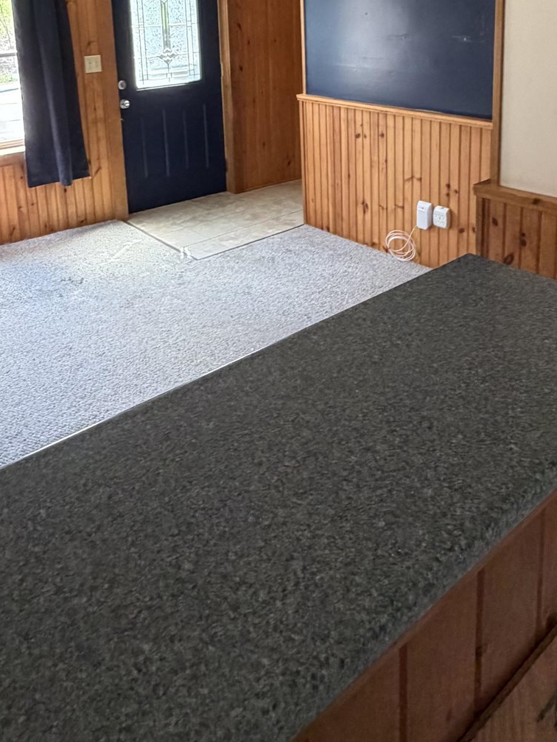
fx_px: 687
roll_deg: +2.4
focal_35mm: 32
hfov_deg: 44.2
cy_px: 143
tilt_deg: -13.1
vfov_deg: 52.9
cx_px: 290
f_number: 2.2
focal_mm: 2.22
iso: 320
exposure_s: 1/86
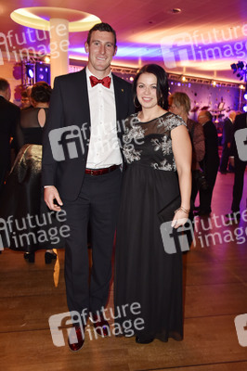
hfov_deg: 38.8
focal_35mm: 34
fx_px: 350
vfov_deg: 55.8
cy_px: 186
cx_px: 124
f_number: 4.5
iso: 1600
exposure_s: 1/40
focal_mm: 34
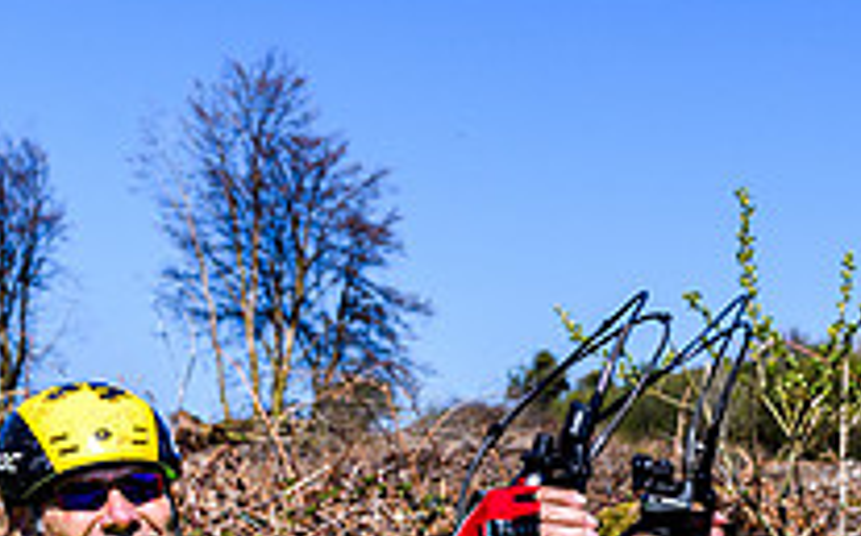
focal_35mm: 78
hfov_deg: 26.0
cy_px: 750
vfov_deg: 15.6
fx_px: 1829
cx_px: 690
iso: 160
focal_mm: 24
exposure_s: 1/1000
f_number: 5.6
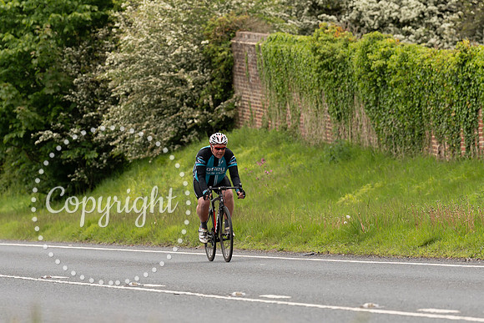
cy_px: 159
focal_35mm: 317
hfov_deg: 6.5
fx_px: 4264
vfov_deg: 4.3
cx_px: 211
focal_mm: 170
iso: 320
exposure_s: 1/1000
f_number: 3.5
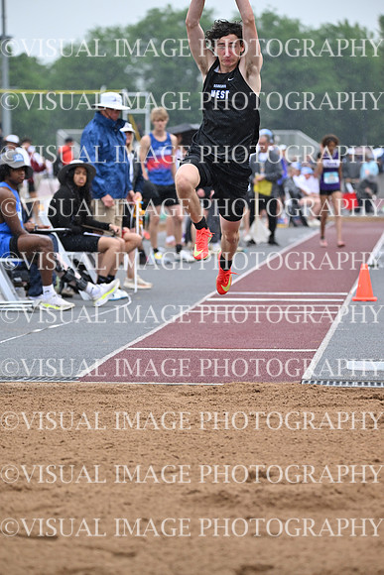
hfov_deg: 6.9
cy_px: 288
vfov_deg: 10.3
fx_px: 3198
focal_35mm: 200
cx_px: 192
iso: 1250
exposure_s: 1/1000
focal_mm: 200
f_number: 5.3
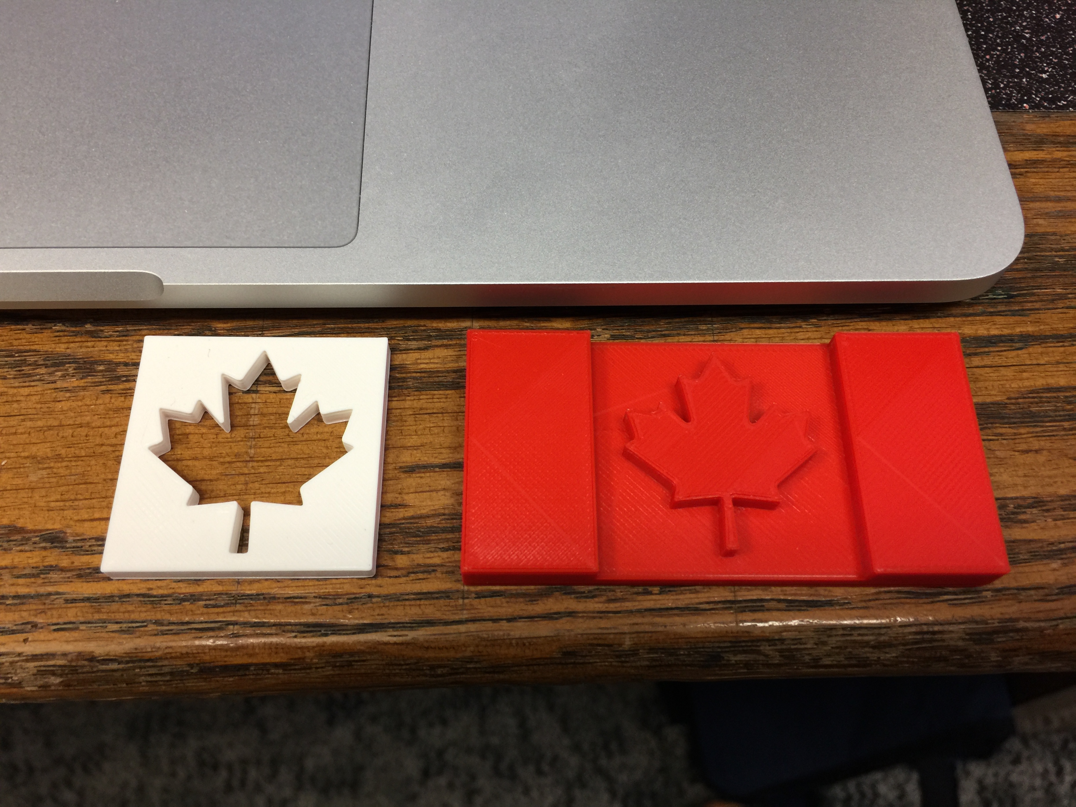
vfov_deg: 48.2
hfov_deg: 61.7
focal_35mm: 29
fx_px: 901
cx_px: 538
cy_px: 404
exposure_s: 1/15
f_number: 2.2
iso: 40
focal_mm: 4.15
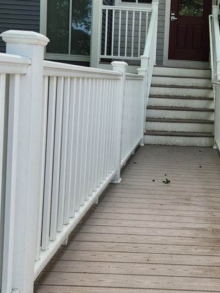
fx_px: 424
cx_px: 195
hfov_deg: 28.1
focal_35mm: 50
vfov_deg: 37.8
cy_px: 98
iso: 20
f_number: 1.8
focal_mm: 5.4
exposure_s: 1/217
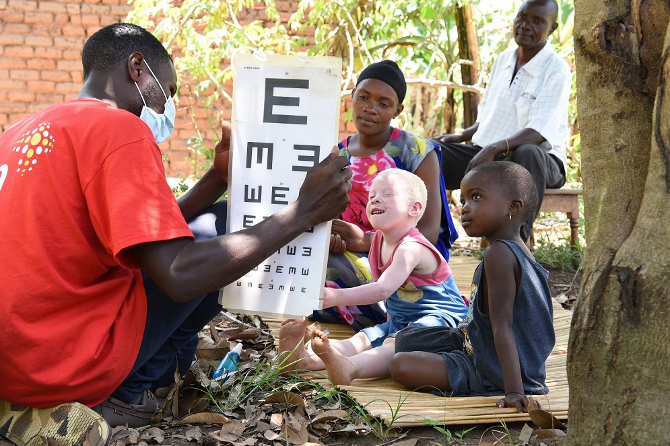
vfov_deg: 27.5
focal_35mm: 49
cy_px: 221
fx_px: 912
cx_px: 339
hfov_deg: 40.3
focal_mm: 48
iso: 800
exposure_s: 1/250
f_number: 6.3
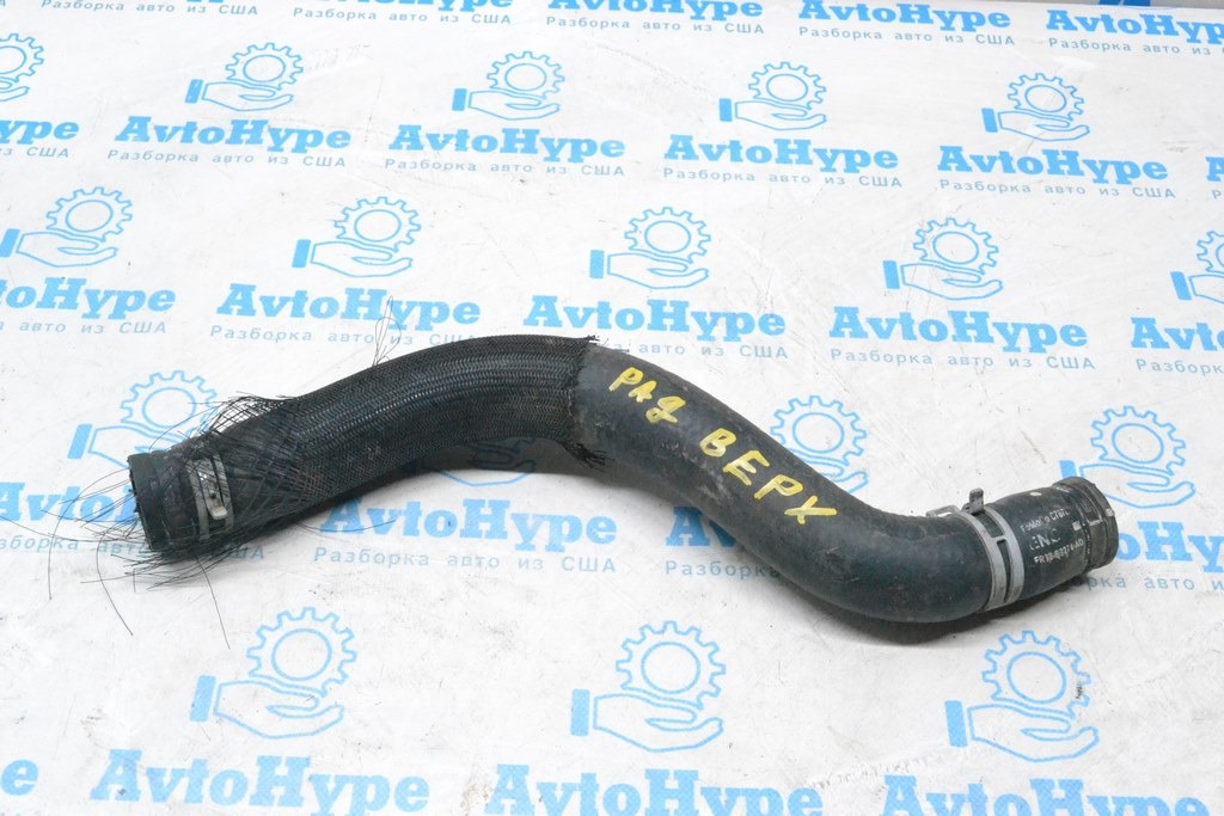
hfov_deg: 46.4
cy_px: 408
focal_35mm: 42
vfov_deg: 31.9
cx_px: 612
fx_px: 1428
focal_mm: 28
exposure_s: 1/160
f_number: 9
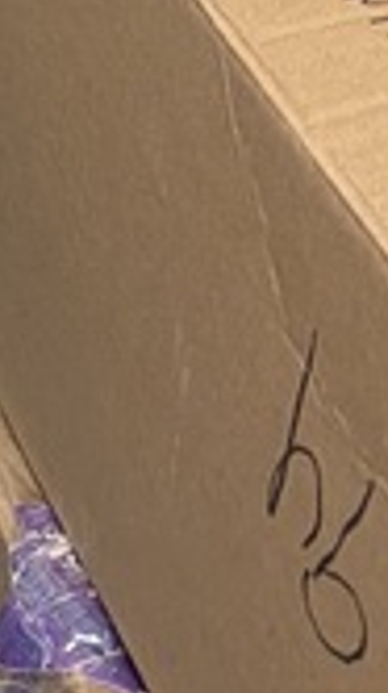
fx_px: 3211
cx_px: -805
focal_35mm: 175
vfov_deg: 11.8
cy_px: -301
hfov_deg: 6.3
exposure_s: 1/120
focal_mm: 5.96
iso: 100
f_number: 1.6
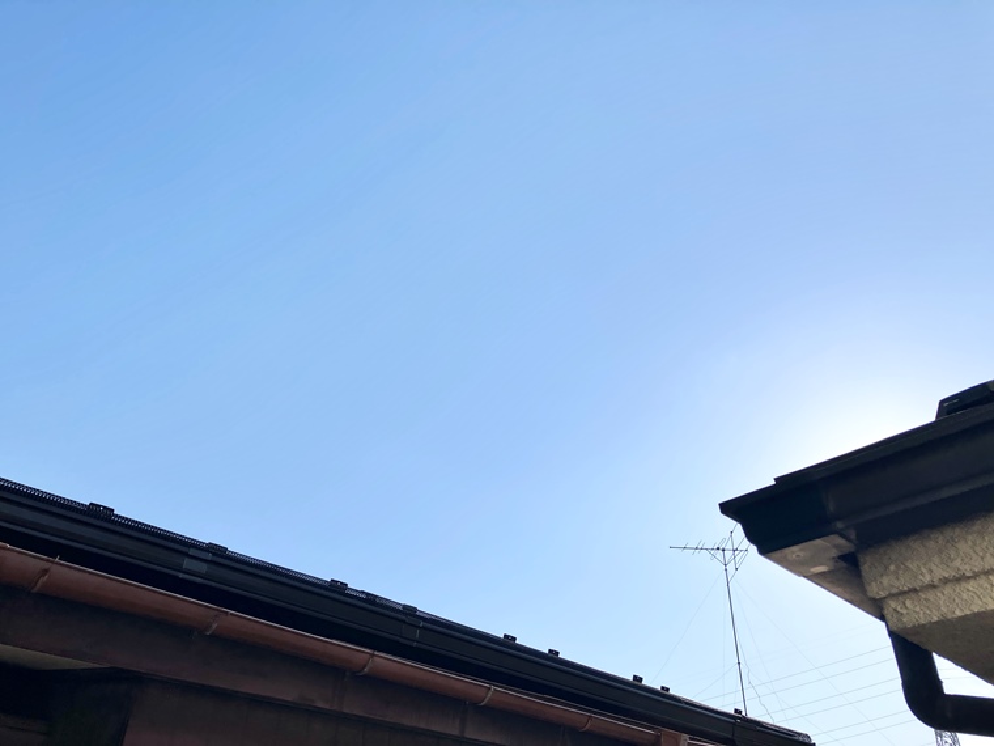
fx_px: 804
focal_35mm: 28
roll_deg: -1.0
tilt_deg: +36.4
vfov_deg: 49.7
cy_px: 373
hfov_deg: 63.4
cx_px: 497
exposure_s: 1/4878
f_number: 1.8
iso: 32
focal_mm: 3.99
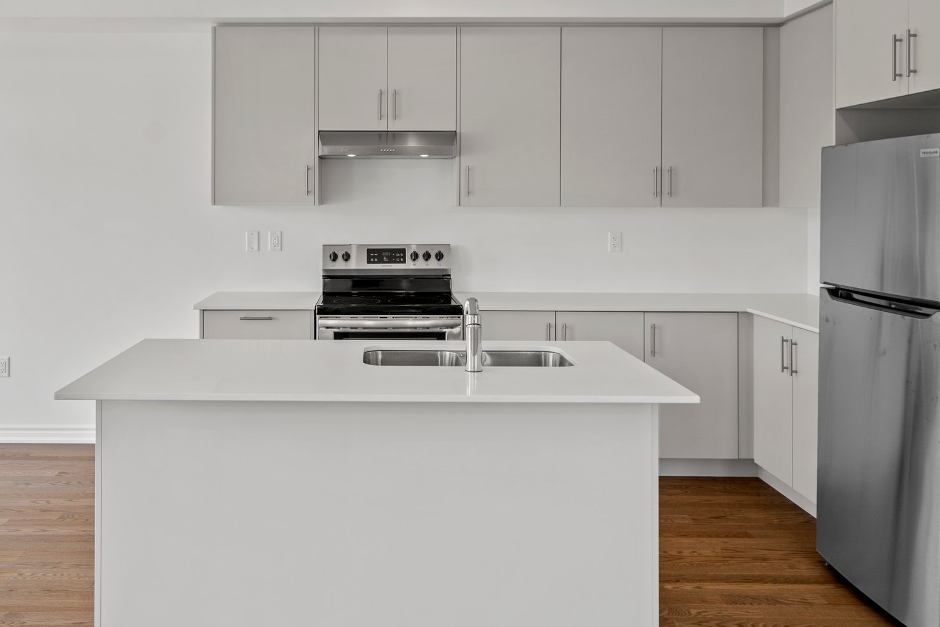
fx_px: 809
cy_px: 209
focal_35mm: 31
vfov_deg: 41.8
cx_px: 376
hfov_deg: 59.8
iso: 400
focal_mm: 22
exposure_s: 1/30
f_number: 5
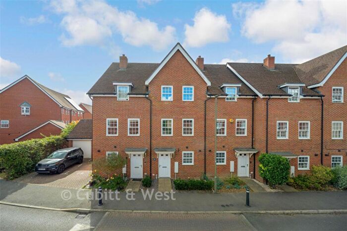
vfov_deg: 81.2
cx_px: 174
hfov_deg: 104.2
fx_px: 135
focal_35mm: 14
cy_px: 116
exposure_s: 1/40
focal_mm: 14
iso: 100
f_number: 8
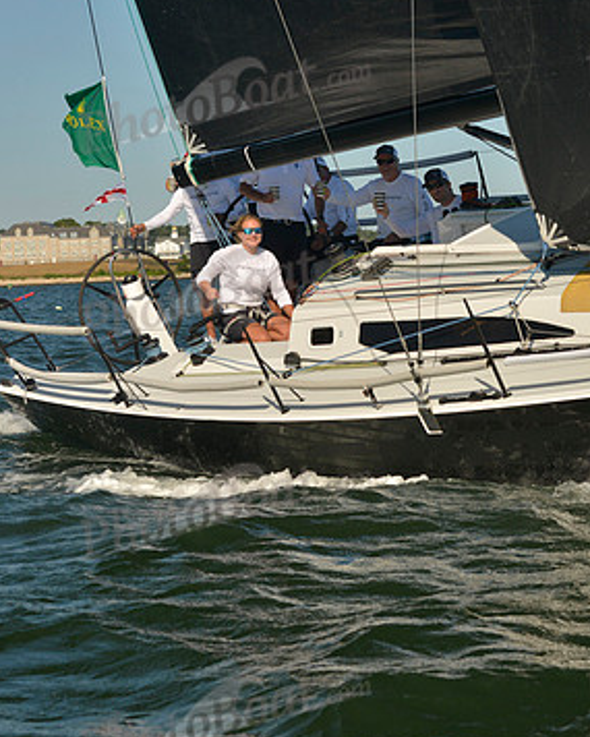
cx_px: 480
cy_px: 370
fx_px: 2335
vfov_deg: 17.9
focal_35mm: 107
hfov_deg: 14.3
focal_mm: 70
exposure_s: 1/1250
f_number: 6.3
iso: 400
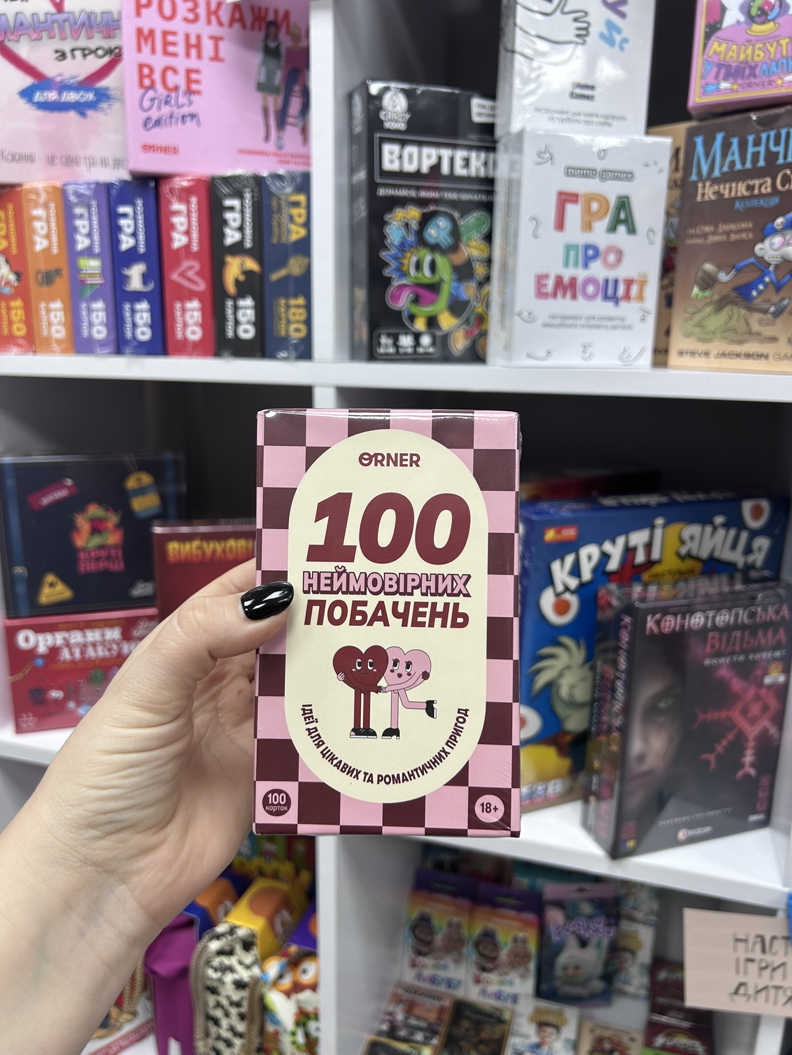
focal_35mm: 26
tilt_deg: -11.9
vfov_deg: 67.3
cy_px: 528
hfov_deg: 53.1
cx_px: 396
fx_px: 793
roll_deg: -0.7
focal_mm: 5.7
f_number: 1.5
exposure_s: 1/100
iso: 50
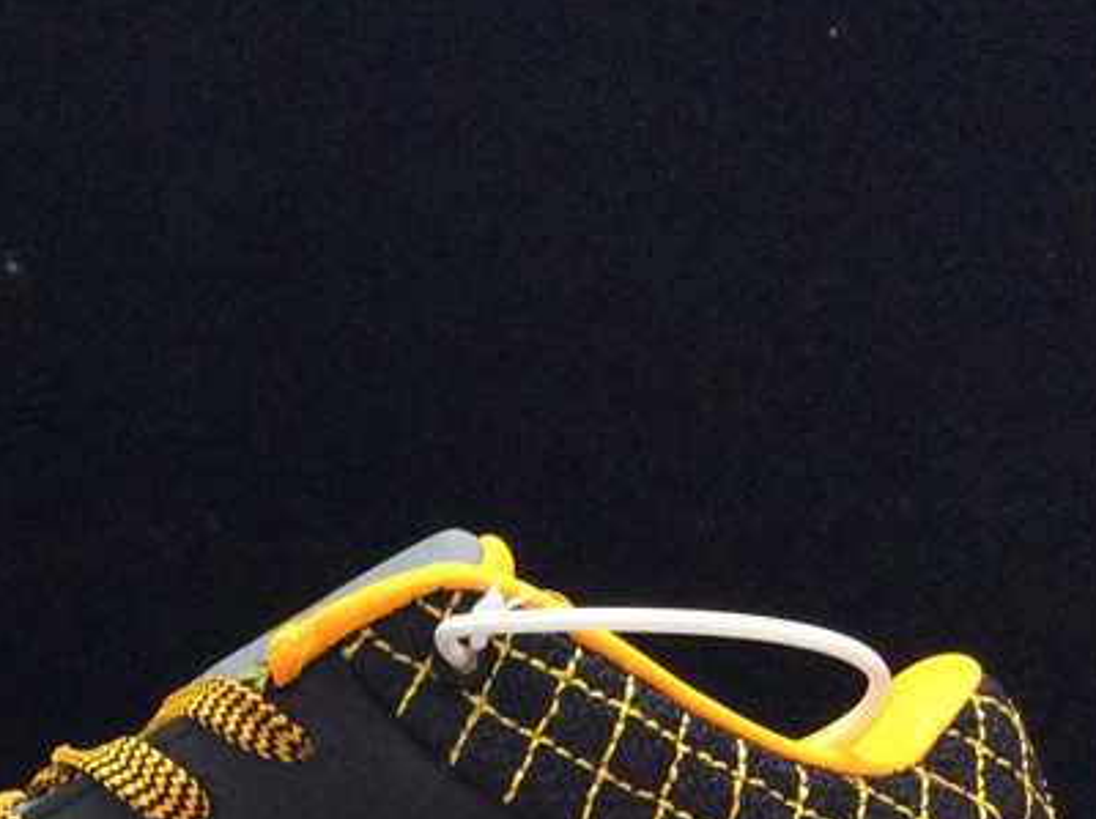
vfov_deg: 16.3
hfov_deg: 21.7
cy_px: 878
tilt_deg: -0.3
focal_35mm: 88
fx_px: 2783
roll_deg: +2.8
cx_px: 99
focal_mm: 3.3
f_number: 2.4
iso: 320
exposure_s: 1/17
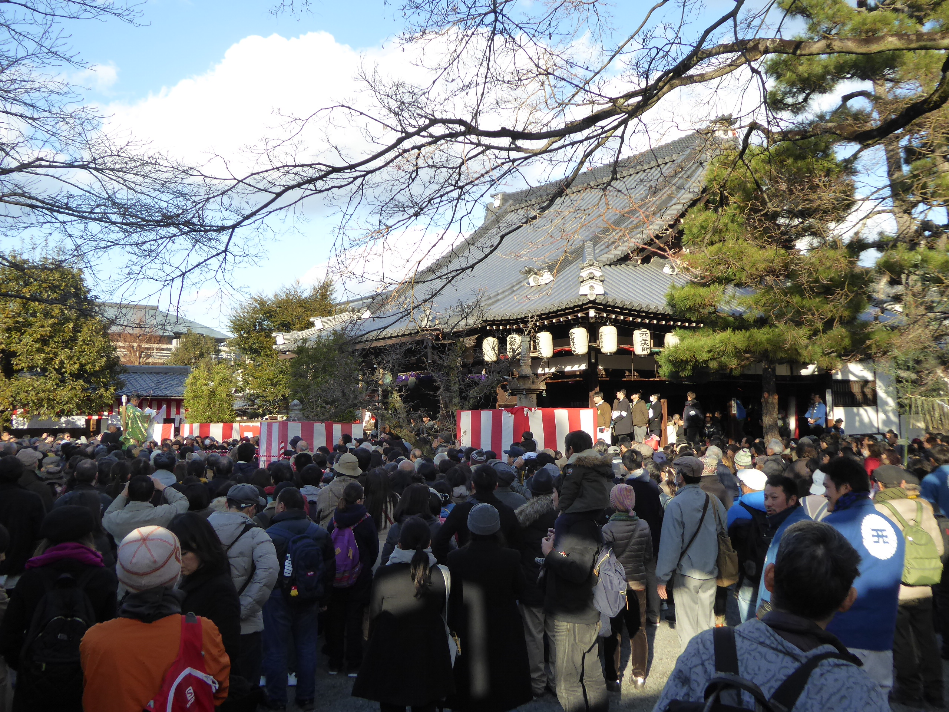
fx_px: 932
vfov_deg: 41.8
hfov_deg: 54.0
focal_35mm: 34
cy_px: 356
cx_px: 474
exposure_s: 1/320
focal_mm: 5.8
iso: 160
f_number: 3.6
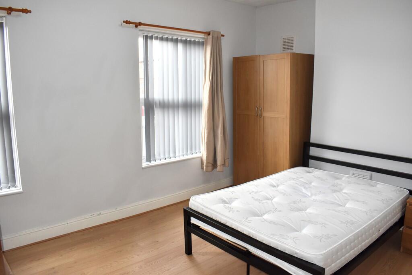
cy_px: 138
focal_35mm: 27
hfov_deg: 67.4
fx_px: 309
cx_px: 206
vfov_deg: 47.9
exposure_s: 1/125
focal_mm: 18
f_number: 5.6
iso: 800
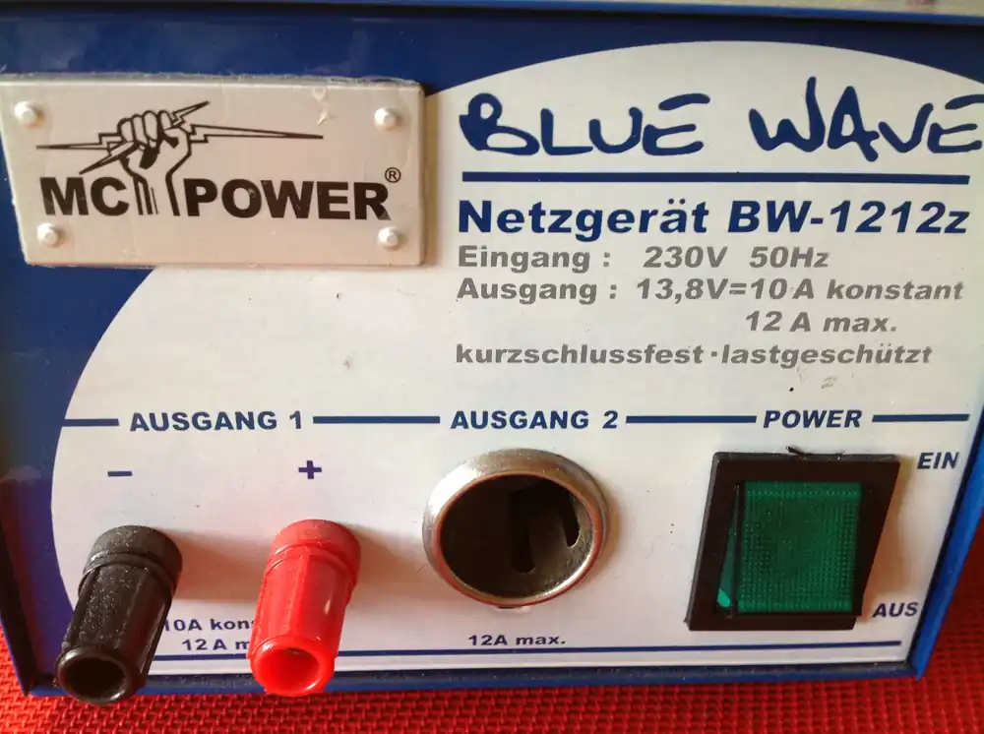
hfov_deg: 52.7
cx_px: 492
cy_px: 367
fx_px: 993
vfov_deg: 40.6
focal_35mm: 35
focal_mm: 4.28
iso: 64
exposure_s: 1/15
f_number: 2.4
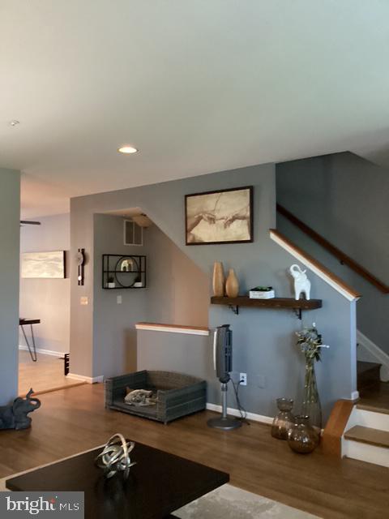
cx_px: 194
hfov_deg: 45.4
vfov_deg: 58.4
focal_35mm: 31
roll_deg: -2.6
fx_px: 464
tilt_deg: +2.6
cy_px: 260
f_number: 2.4
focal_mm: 3.3
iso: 640
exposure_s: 1/30
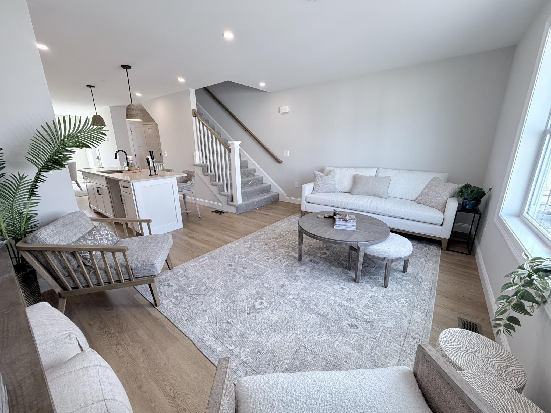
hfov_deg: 102.1
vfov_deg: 85.7
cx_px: 276
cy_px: 206
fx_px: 223
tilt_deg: -15.4
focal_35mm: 14
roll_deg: +0.9
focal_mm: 2.22
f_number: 2.2
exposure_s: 1/120
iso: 80
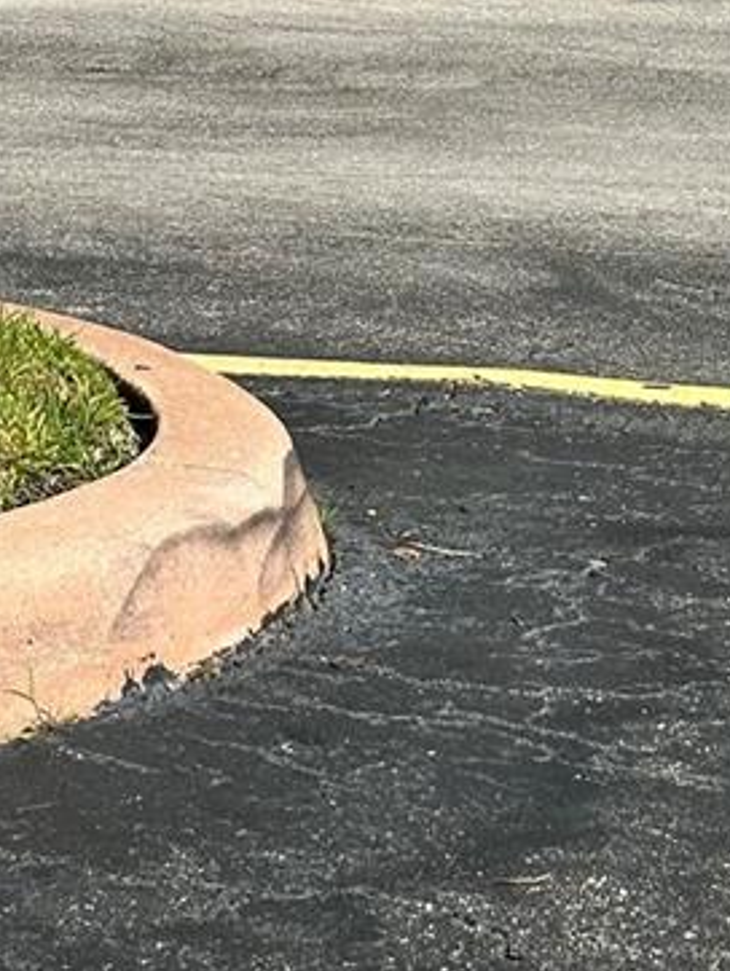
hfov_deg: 9.3
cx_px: 341
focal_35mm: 159
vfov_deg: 11.9
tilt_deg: +1.3
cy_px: -459
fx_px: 4466
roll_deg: -1.0
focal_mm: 6.86
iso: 64
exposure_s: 1/5000
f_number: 1.78
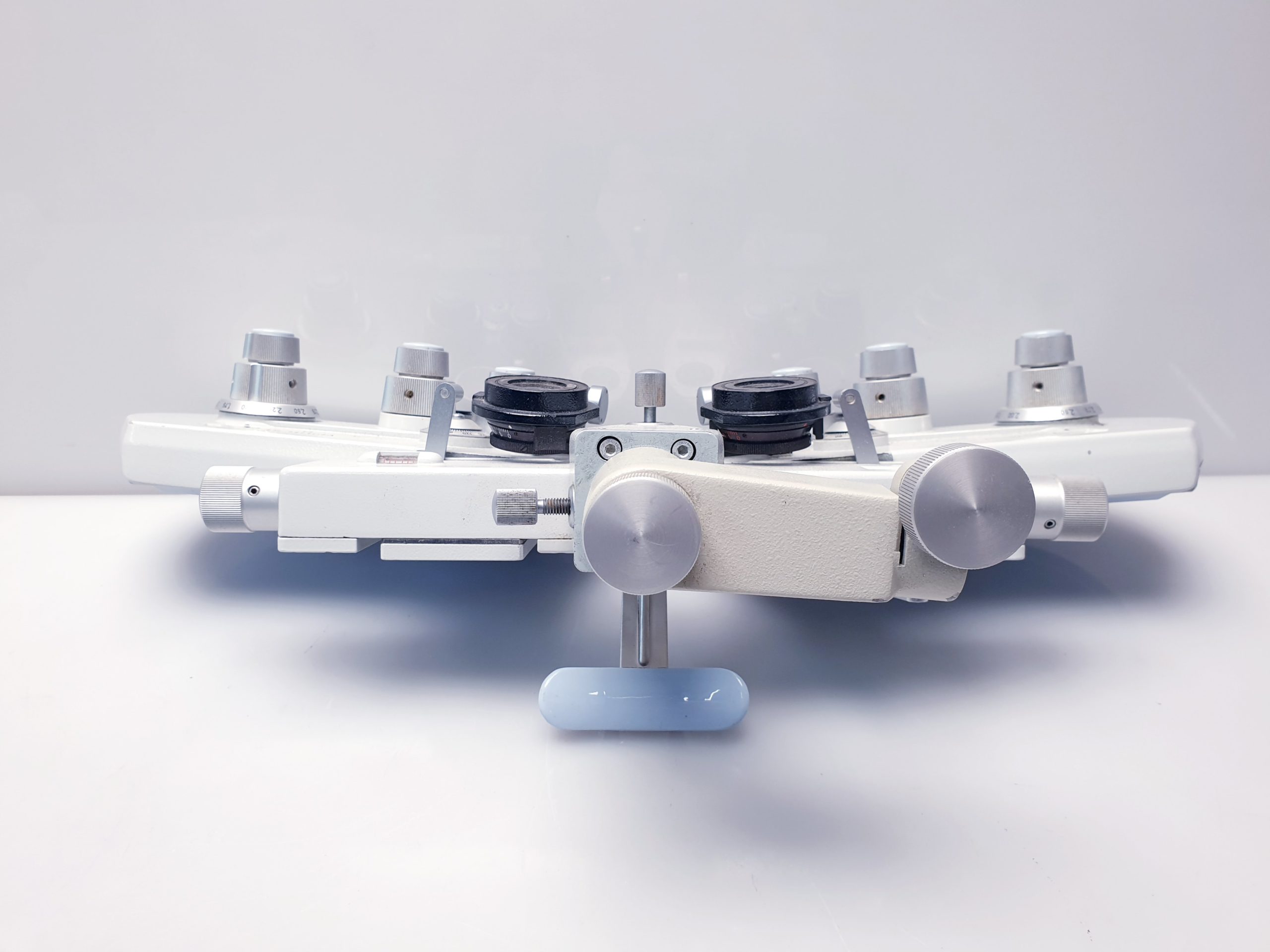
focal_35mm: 26
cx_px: 635
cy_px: 476
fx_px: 954
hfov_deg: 67.3
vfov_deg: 53.1
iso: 80
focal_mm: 4.3
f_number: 2.4
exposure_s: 1/100
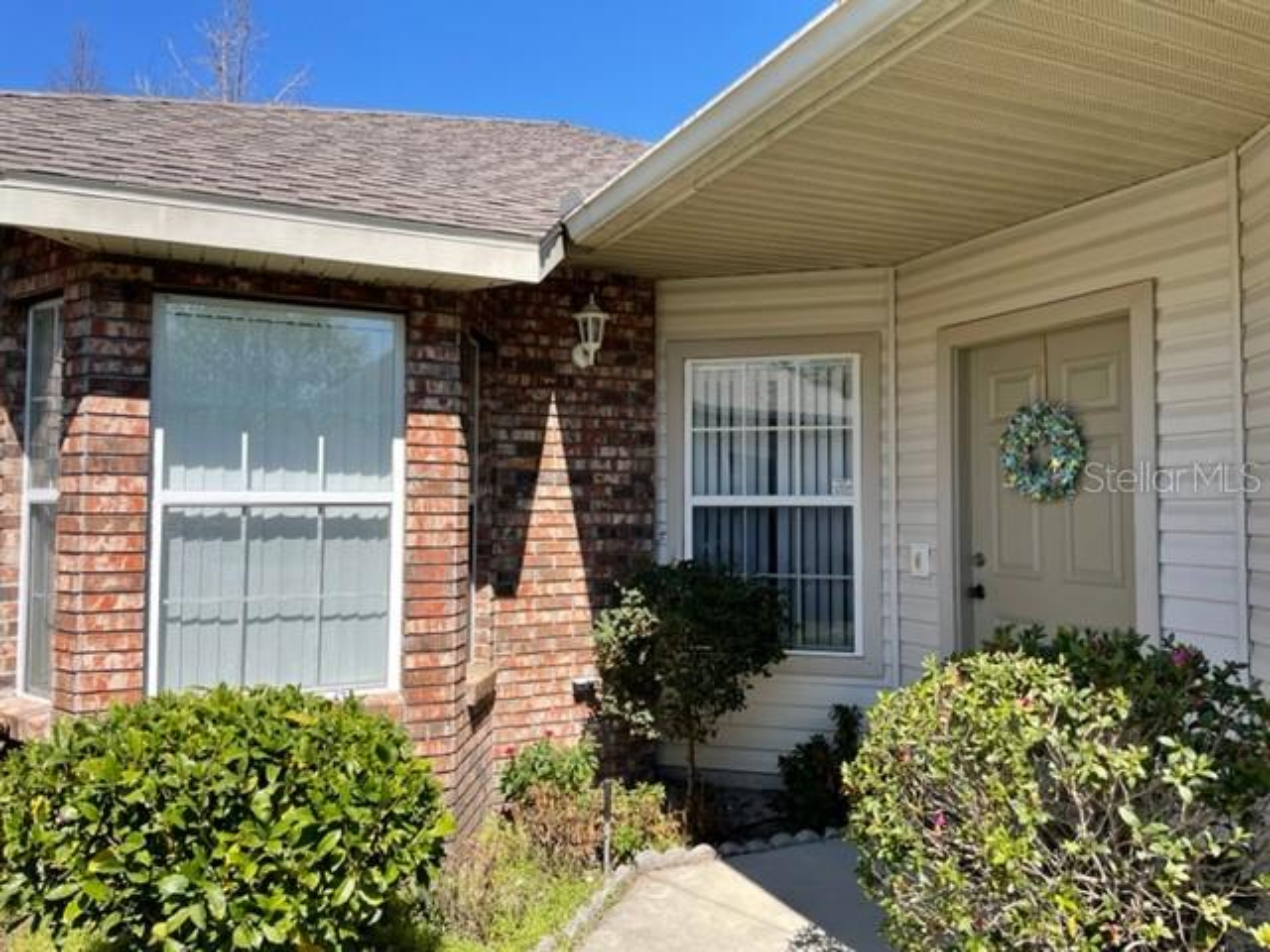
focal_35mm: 26
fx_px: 954
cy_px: 476
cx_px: 635
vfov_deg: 53.1
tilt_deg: +2.2
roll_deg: +0.9
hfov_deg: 67.3
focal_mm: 4.2
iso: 32
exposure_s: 1/2174
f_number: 1.6
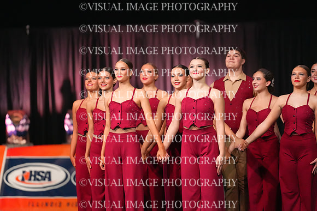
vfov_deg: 4.6
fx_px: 2642
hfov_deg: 6.9
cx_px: 158
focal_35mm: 300
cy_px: 106
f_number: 3.2
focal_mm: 300
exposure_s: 1/1250
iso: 16000
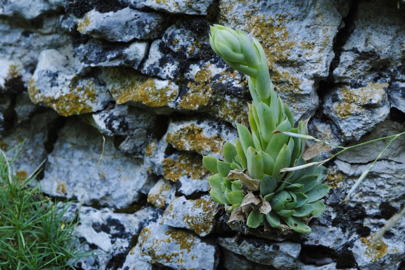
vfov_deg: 10.7
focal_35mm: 129
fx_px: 1446
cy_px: 136
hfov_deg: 15.9
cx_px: 202
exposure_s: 1/160
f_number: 6.3
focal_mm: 85
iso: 800
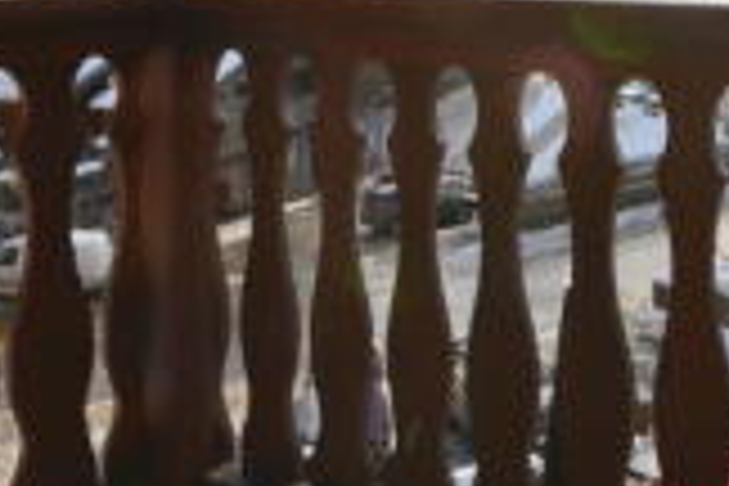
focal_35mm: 53
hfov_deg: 33.8
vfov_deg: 22.8
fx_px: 1073
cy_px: -142
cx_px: 752
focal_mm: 12
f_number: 9
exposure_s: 1/320
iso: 200
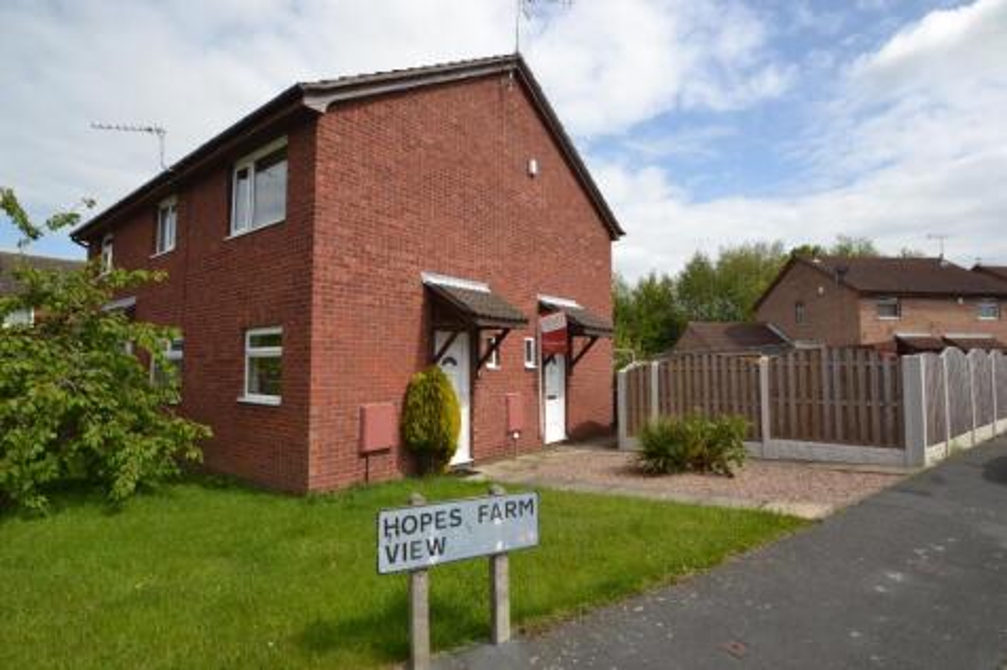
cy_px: 335
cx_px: 504
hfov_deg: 92.5
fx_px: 482
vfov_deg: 69.6
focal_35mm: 17
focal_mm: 11.5
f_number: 9
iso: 100
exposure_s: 1/200
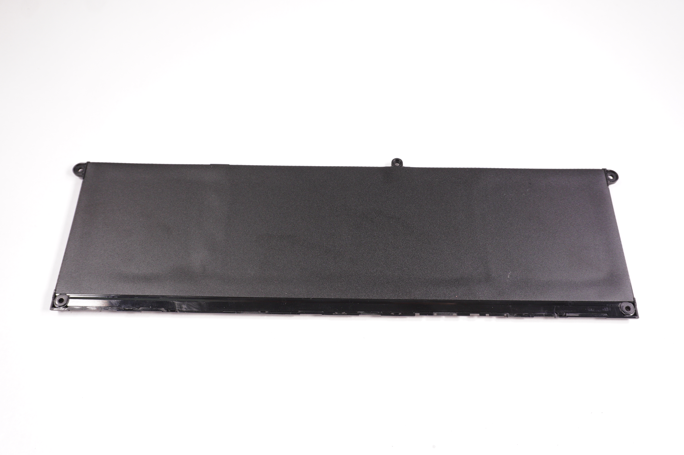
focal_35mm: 30
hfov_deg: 62.0
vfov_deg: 43.5
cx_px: 342
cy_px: 228
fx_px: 569
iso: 800
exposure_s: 1/250
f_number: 5.6
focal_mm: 20
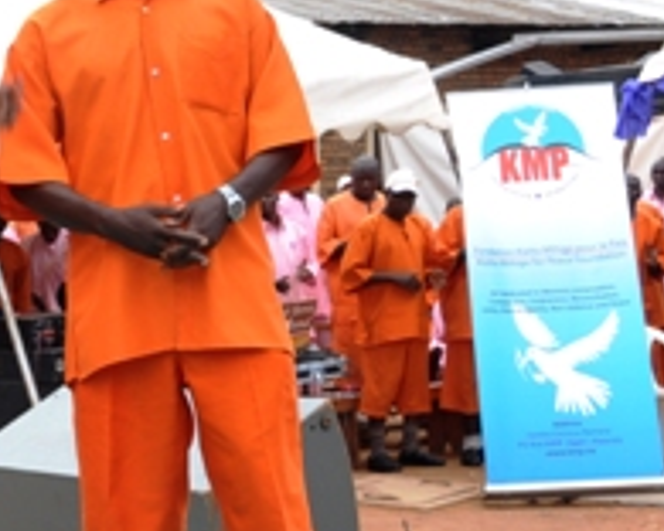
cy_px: 366
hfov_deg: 15.9
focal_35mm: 111
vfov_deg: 13.9
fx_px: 2181
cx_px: -323
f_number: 10
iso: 200
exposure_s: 1/60
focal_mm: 24
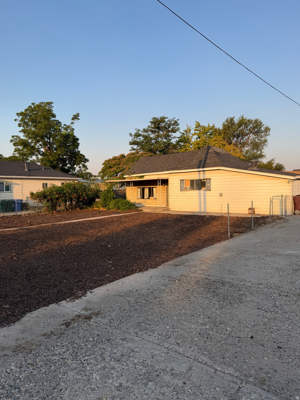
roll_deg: -0.4
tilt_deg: -1.3
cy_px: 200
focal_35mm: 24
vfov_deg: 71.6
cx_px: 150
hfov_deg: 56.8
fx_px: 277
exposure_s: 1/1727
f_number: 1.78
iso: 80
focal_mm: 6.76
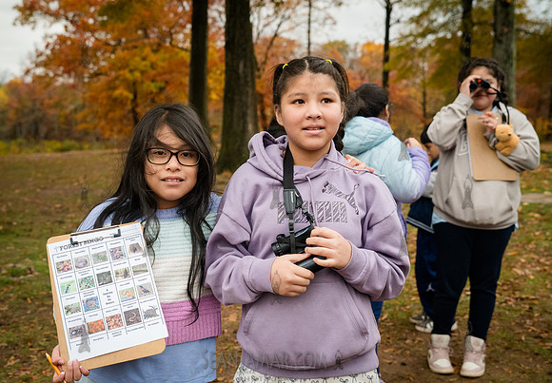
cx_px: 244
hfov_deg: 45.6
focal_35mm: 42
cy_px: 165
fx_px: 655
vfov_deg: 32.6
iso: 4000
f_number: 4
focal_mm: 36
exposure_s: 1/640
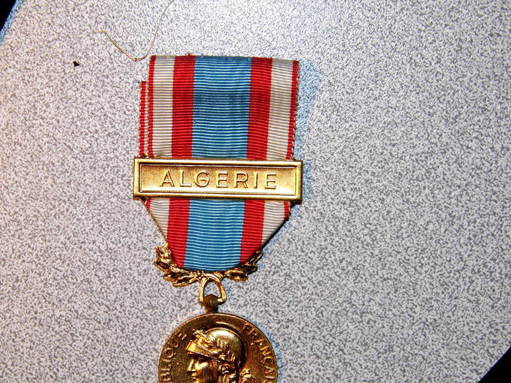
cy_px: 222
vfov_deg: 15.5
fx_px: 1402
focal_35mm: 95
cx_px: 240
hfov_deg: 20.7
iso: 100
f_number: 4.2
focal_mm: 14.6
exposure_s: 1/60
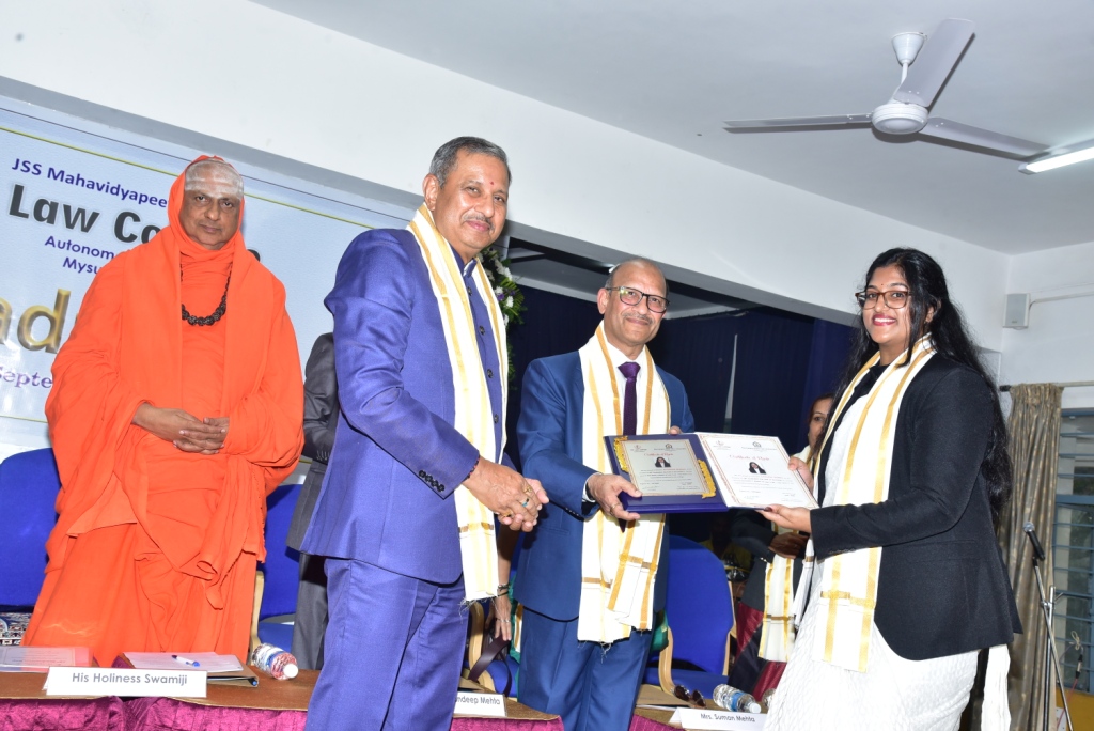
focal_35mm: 38
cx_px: 547
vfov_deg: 35.1
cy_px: 366
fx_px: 1155
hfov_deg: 50.7
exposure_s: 1/160
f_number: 7.1
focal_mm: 38
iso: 1000
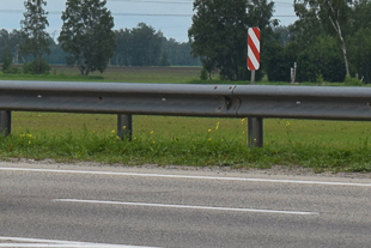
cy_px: -138
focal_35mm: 319
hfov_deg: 6.3
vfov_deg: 4.3
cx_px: -245
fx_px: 3288
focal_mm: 55
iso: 200
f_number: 5.6
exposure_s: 1/1000
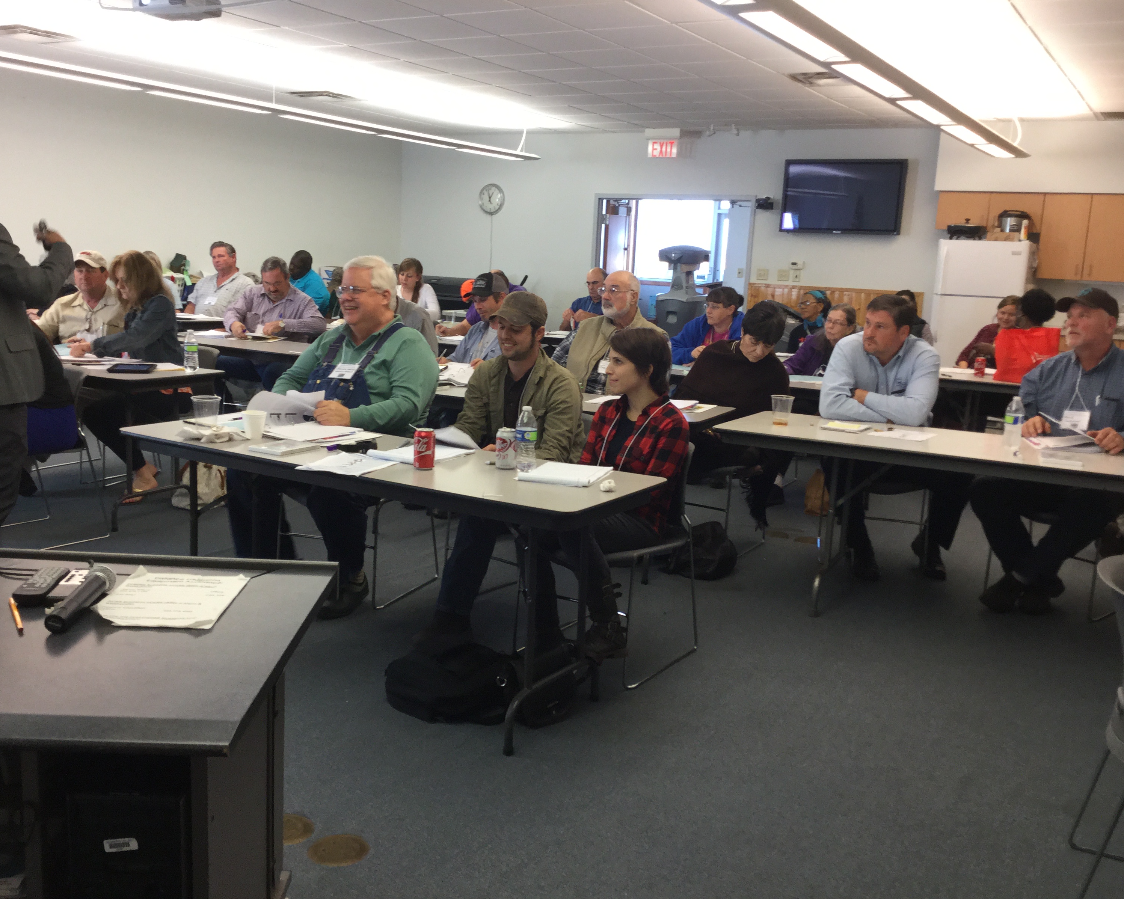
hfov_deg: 54.2
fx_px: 1098
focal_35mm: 33
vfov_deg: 44.5
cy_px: 454
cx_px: 544
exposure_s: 1/30
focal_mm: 3.3
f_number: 2.4
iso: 80
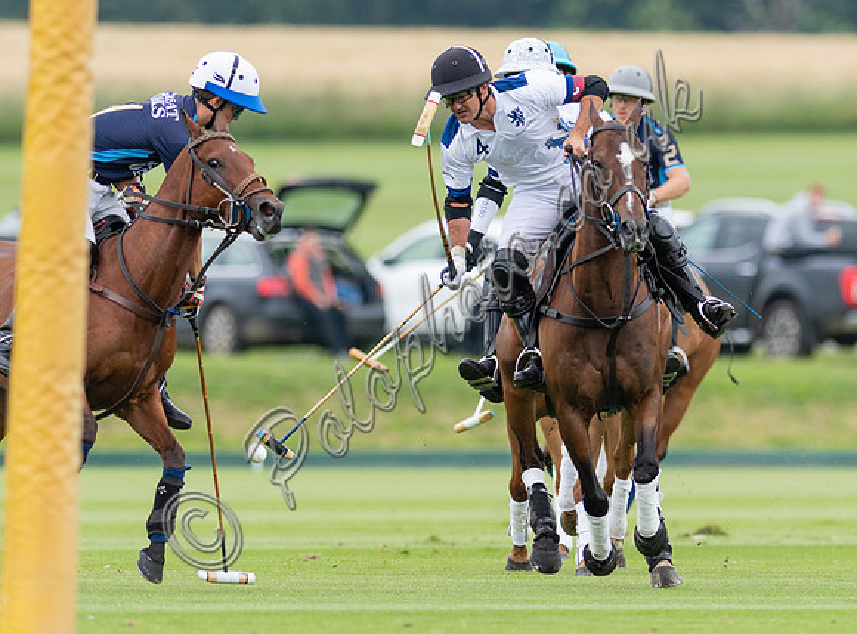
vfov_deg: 2.5
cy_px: 339
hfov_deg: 3.4
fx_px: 14410
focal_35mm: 585
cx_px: 568
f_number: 2.8
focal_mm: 300
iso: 400
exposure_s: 1/4000
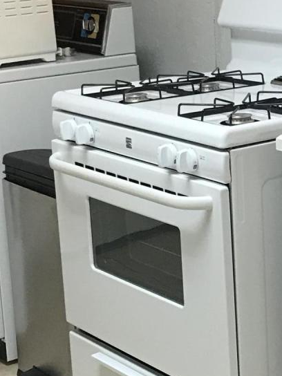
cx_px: 297
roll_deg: +2.6
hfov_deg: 14.1
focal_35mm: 103
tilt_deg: -14.2
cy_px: 192
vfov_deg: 19.1
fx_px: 1119
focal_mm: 3.99
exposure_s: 1/30
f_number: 1.8
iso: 25
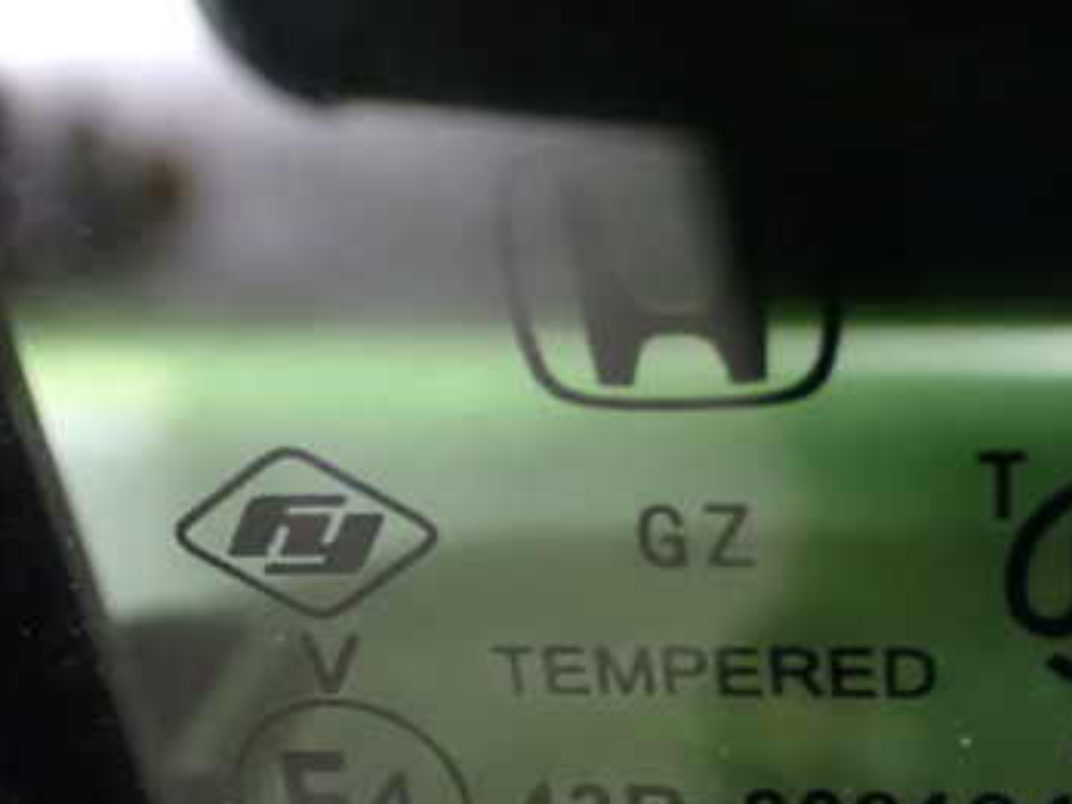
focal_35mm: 62
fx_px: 1920
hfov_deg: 30.8
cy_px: 619
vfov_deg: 23.4
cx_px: 770
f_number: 2.5
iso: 1600
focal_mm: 6.37
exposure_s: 1/25
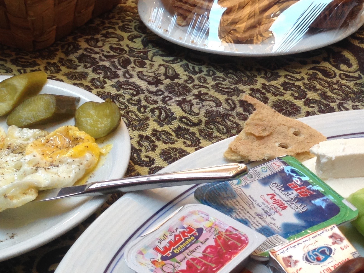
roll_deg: +0.0
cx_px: 258
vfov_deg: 17.9
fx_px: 862
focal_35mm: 82
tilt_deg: -25.4
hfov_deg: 23.7
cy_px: 71
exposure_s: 1/24
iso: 50
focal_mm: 4.12
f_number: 2.4
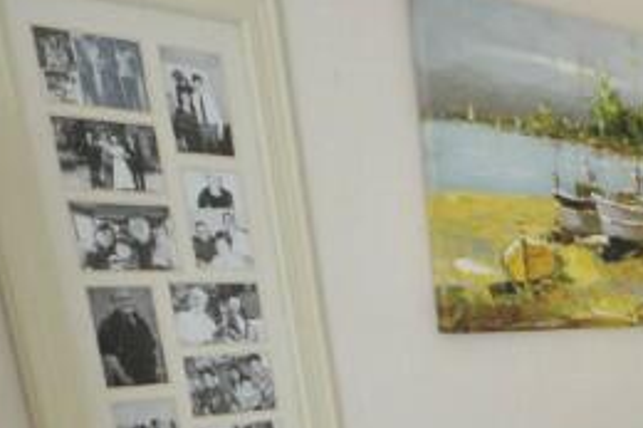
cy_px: 663
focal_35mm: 59
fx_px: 1053
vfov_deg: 19.6
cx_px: 868
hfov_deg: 27.4
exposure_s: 1/13
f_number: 8
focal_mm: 10
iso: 400
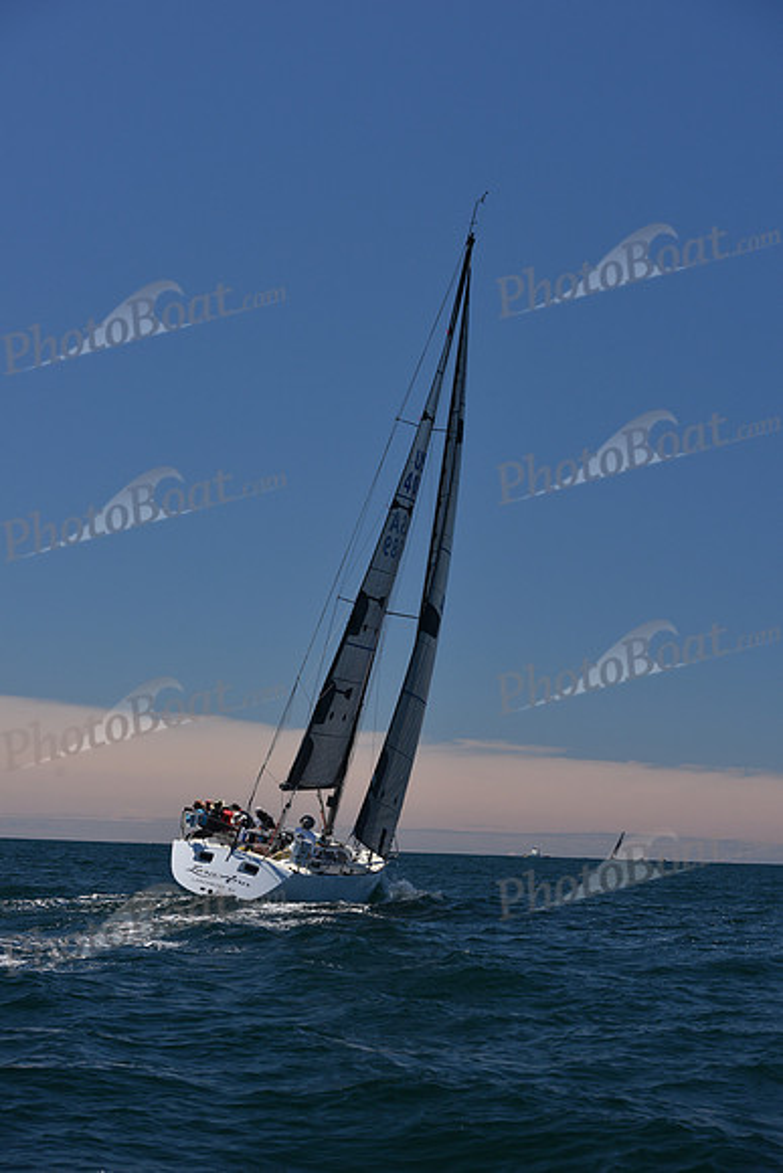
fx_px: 2282
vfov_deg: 28.8
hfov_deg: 19.5
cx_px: 392
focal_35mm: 70
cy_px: 586
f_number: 8
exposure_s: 1/800
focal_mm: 70
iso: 250
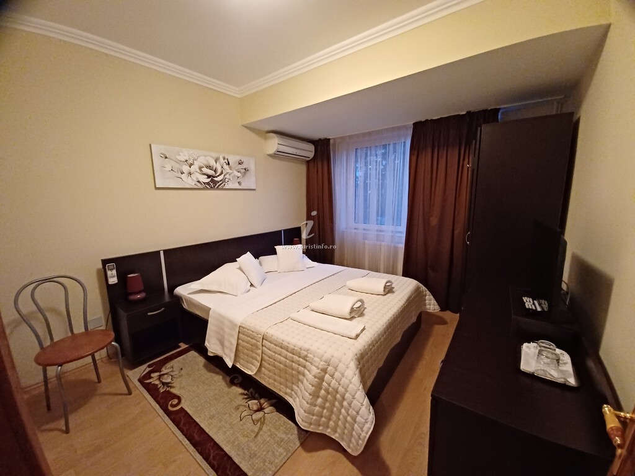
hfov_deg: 106.2
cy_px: 238
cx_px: 318
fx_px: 238
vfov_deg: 89.9
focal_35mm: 13
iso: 320
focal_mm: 1.42
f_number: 2.2
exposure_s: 1/16.7
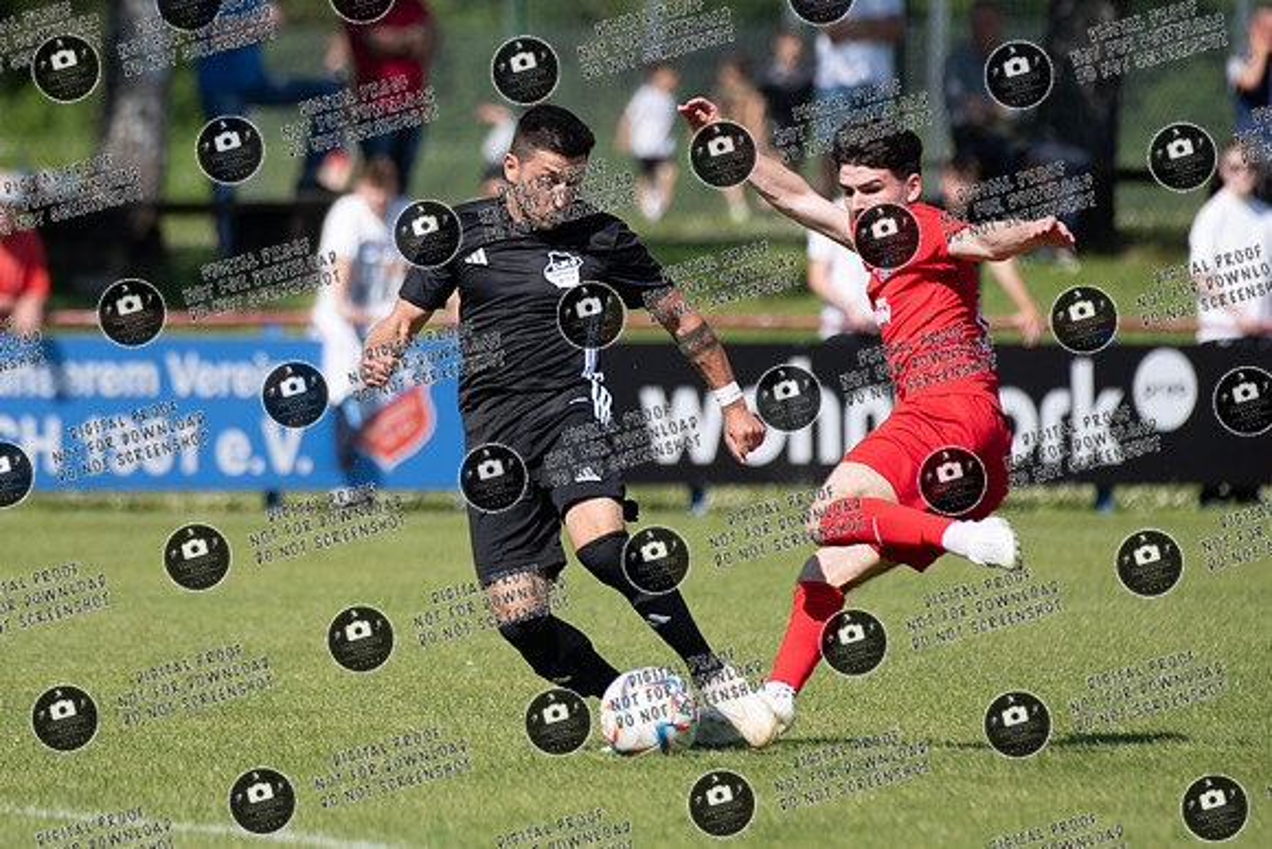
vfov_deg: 2.6
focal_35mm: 528
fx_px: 18650
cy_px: 370
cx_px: 435
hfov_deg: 3.9
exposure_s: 1/1600
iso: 320
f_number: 5.6
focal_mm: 390
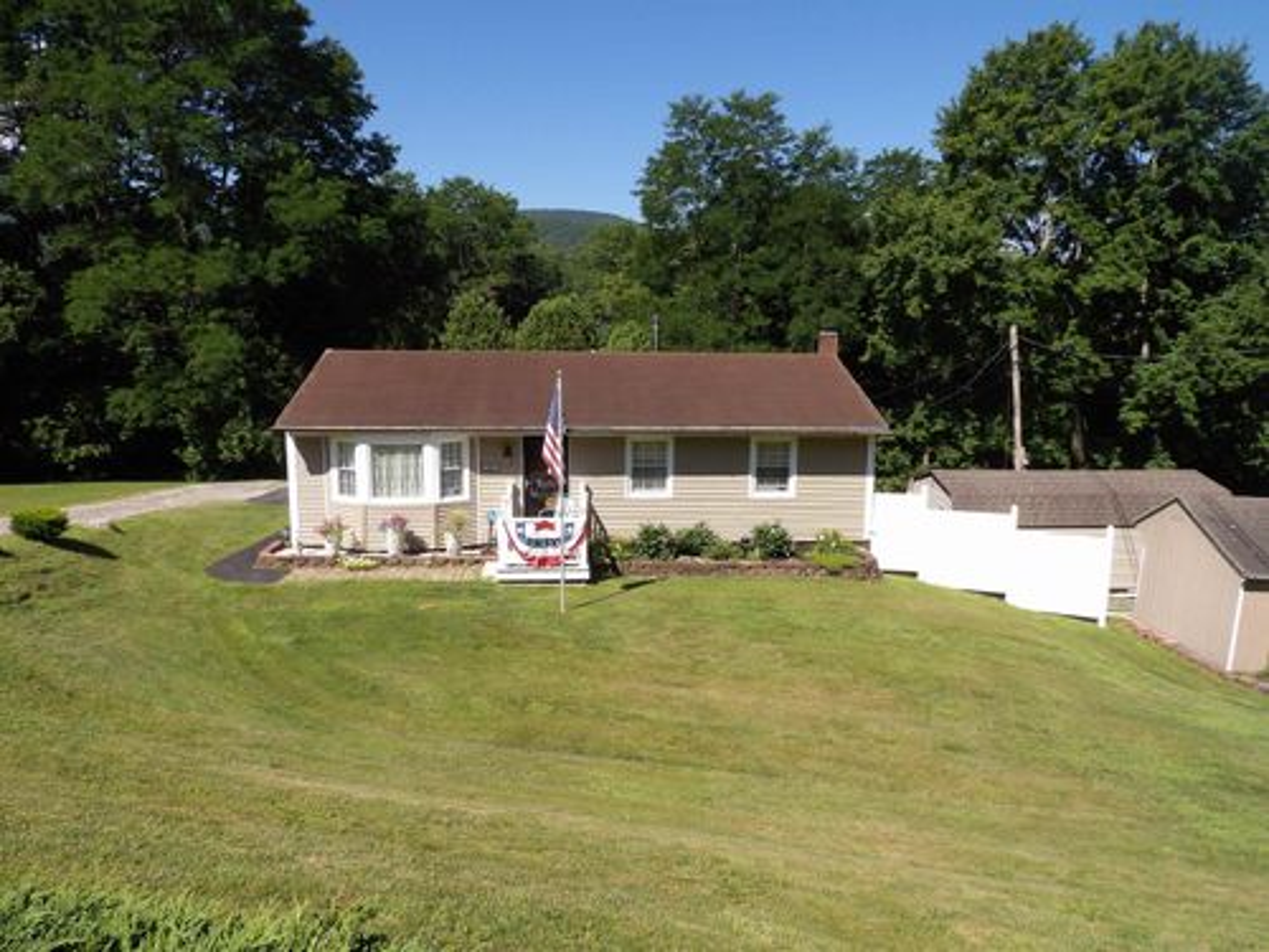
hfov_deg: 71.6
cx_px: 634
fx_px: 880
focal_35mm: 24
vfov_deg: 56.8
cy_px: 476
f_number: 4.6
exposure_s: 1/484
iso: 100
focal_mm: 4.3
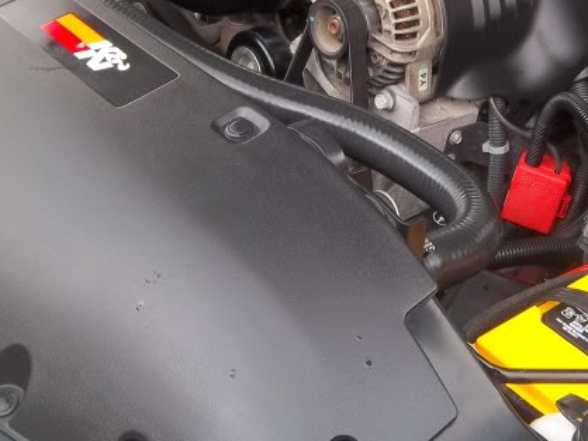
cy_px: 59
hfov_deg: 28.8
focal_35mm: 67
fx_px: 1137
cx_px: 377
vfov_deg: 21.5
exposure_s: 1/40
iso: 89
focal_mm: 6.2
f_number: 3.9
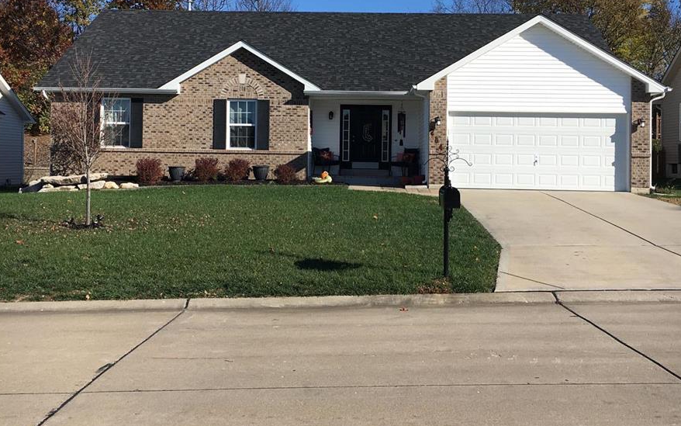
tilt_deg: +1.6
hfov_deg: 47.2
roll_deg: +0.3
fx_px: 780
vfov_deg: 30.3
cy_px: 145
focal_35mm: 42
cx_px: 342
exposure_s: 1/1672
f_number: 2.2
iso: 25
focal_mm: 4.15
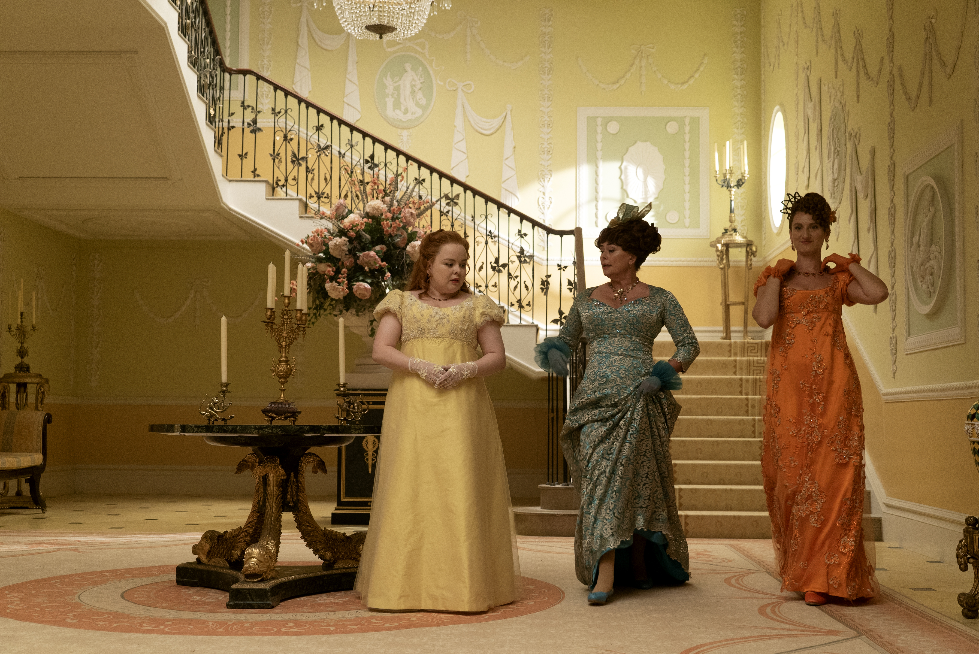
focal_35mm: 47
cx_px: 490
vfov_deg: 28.7
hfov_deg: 41.9
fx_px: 1279
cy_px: 327
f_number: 4
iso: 2500
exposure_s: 1/80
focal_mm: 47
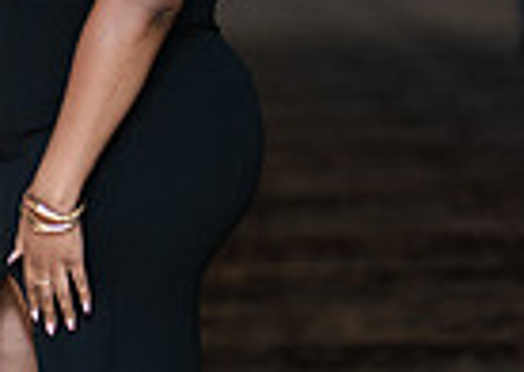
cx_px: -398
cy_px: 73
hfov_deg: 8.0
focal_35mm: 244
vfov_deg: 5.9
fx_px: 3624
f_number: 1.2
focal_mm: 50
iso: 200
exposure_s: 1/320
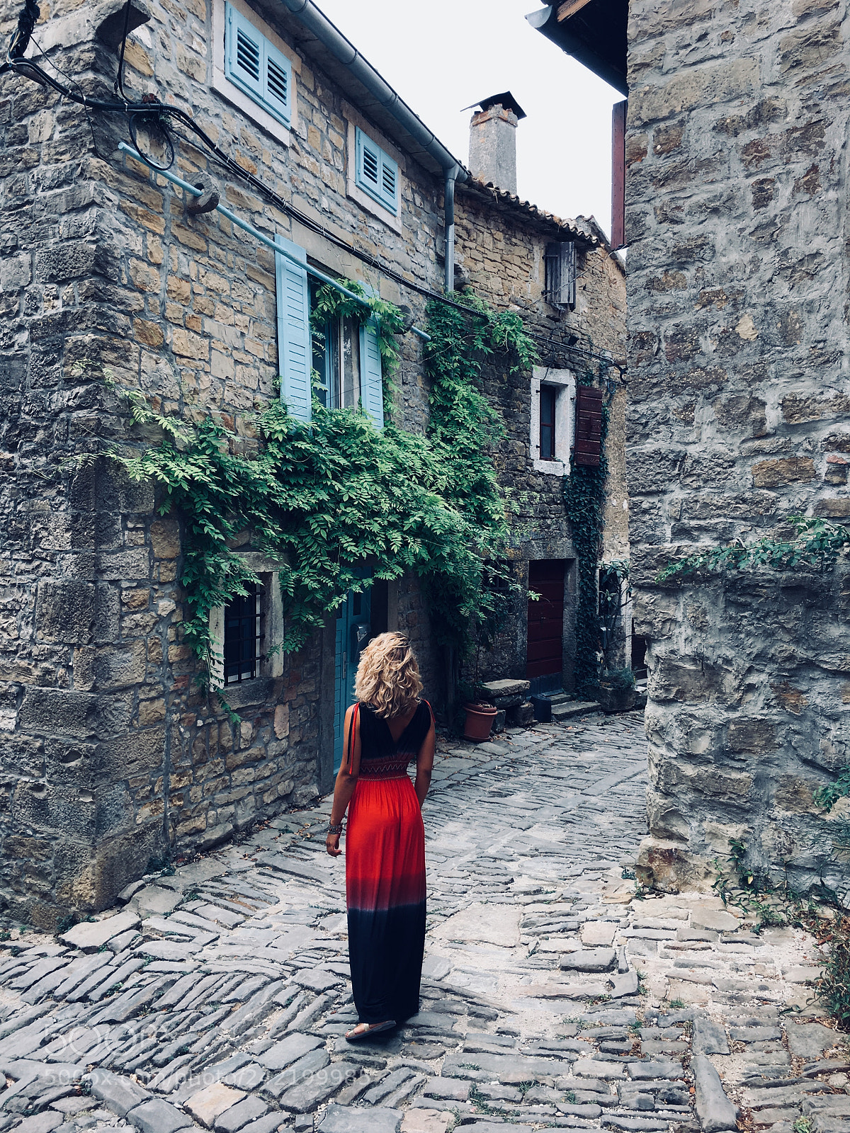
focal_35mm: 29
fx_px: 949
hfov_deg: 48.2
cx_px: 425
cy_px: 566
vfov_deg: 61.7
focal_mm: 4.15
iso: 25
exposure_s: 1/337
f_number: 2.2
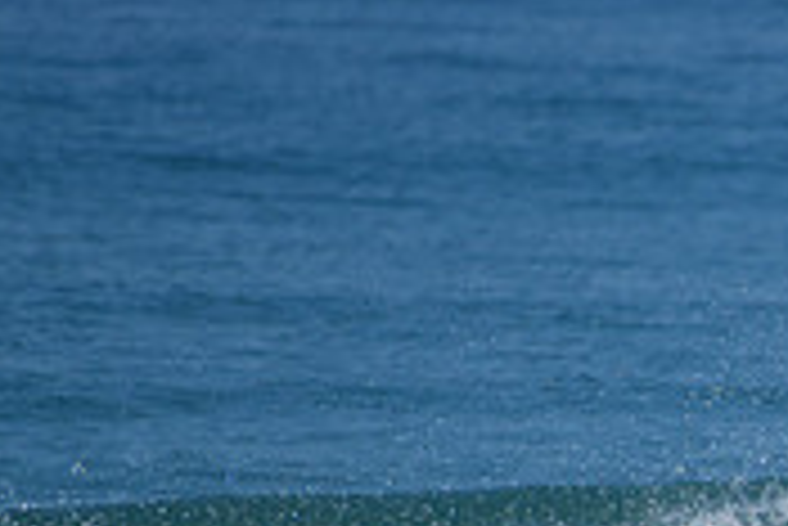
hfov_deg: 1.2
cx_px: 1045
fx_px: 36321
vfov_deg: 0.8
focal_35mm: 1658
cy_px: 744
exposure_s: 1/2000
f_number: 5.6
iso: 140
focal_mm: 500
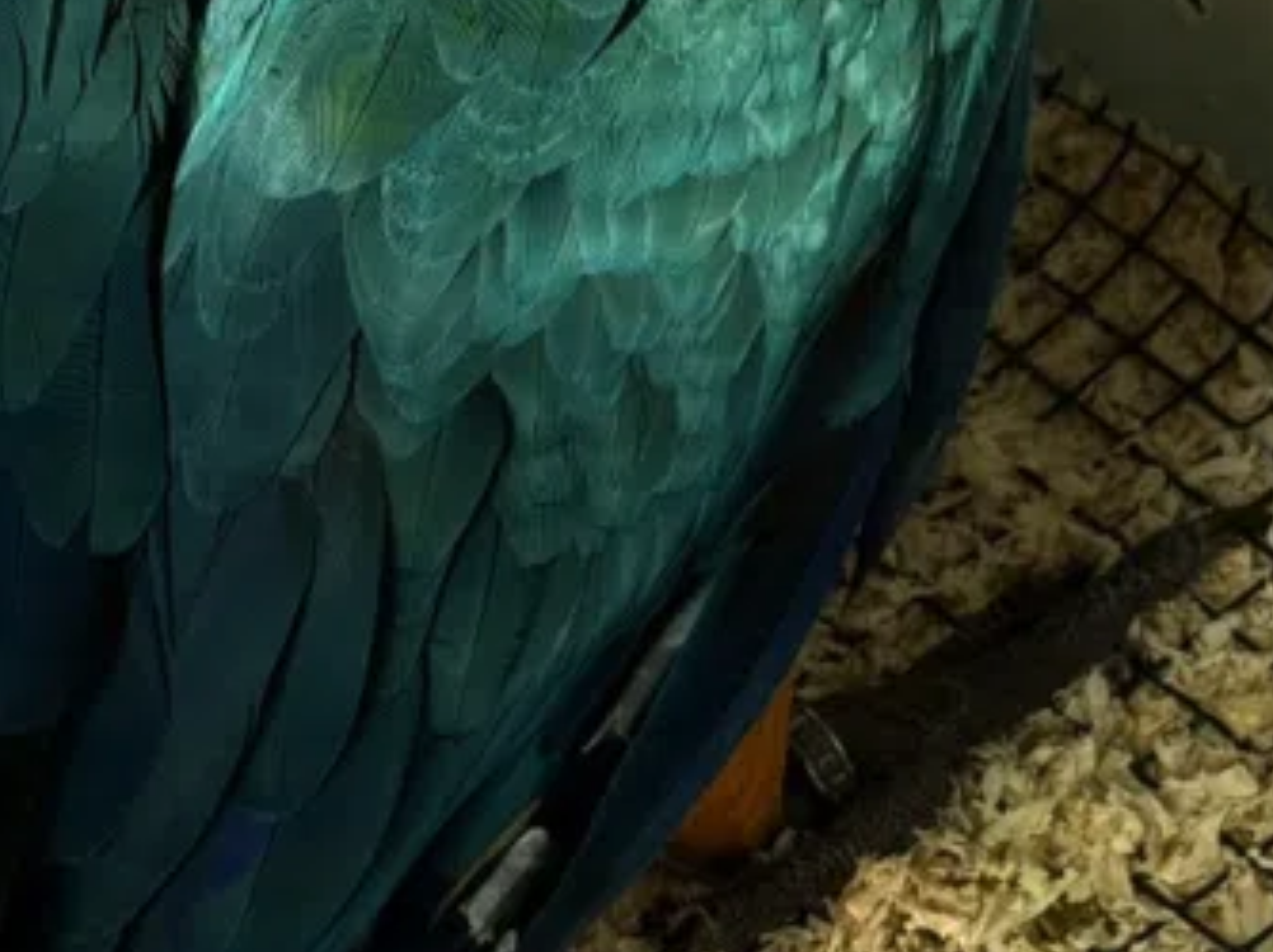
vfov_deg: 16.0
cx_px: 438
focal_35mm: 92
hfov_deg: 21.3
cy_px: 278
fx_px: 3381
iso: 64
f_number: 1.78
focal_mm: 6.76
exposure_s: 1/596
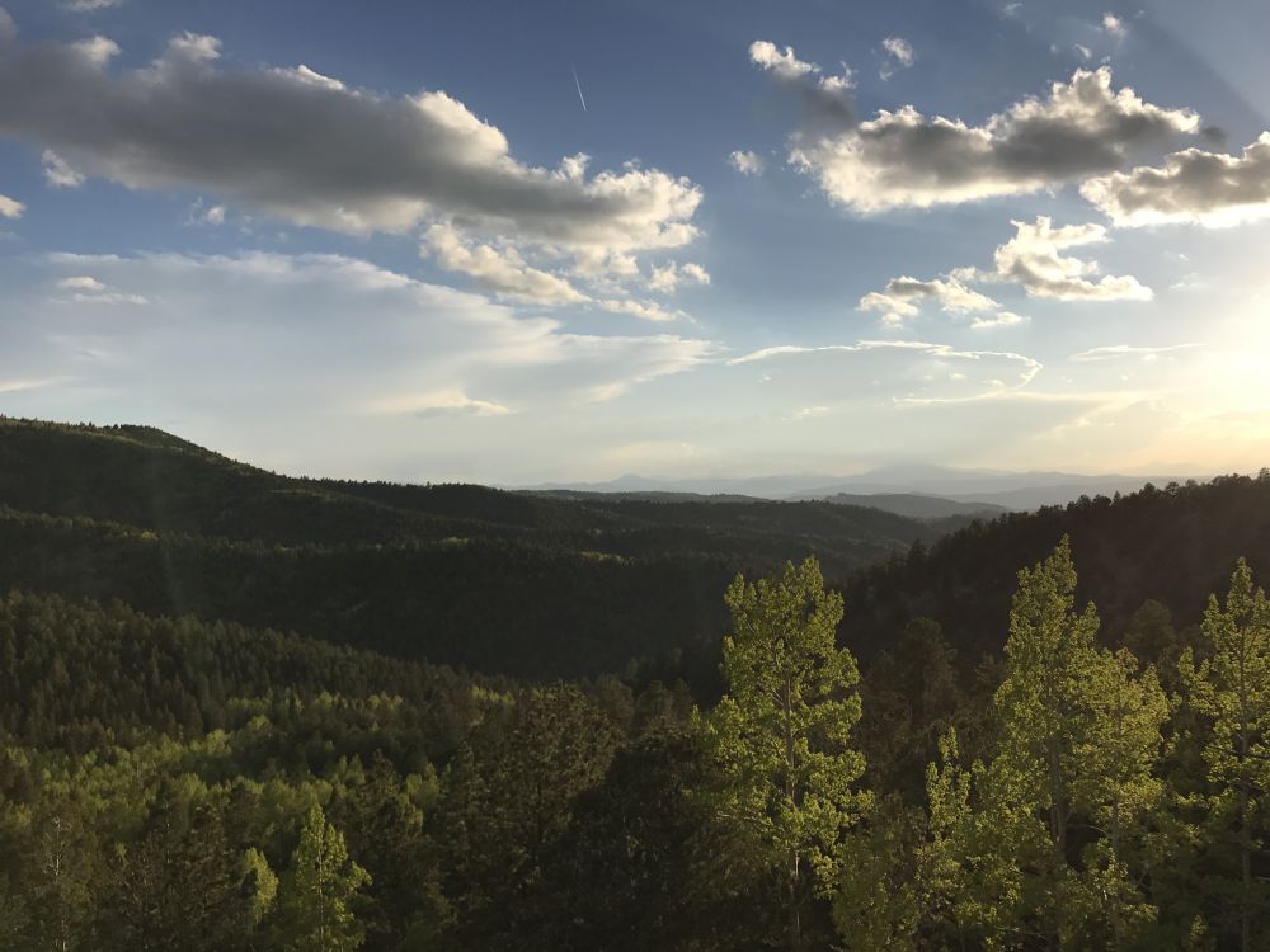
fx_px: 1027
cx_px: 635
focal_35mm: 28
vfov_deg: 49.7
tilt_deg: -0.9
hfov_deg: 63.4
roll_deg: +2.5
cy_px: 476
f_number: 1.8
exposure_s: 1/3546
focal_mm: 3.99
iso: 20
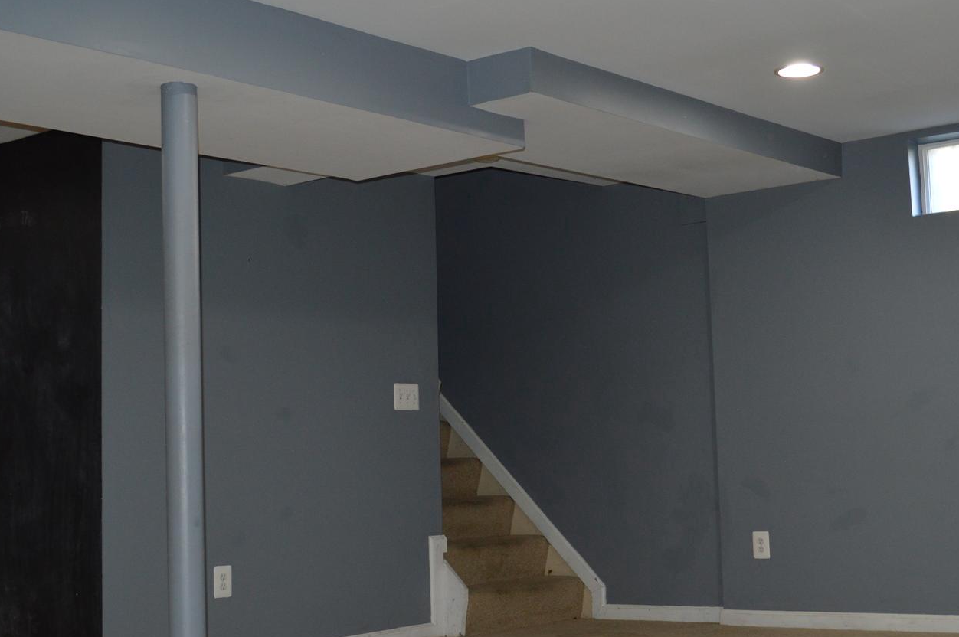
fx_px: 1437
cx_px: 651
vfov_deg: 25.0
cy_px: 322
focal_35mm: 54
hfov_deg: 36.5
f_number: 4
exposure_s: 1/60
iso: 560
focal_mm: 22
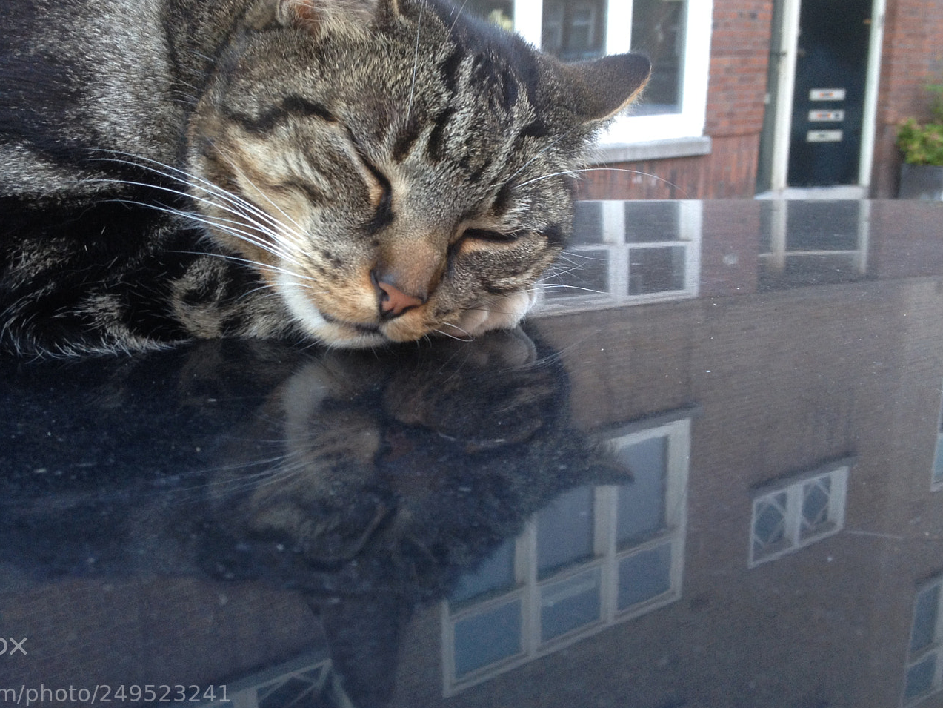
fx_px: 1199
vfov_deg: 32.8
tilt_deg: -14.4
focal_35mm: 44
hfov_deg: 42.9
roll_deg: +0.0
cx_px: 436
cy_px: 307
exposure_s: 1/20
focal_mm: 4.28
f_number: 2.4
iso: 64
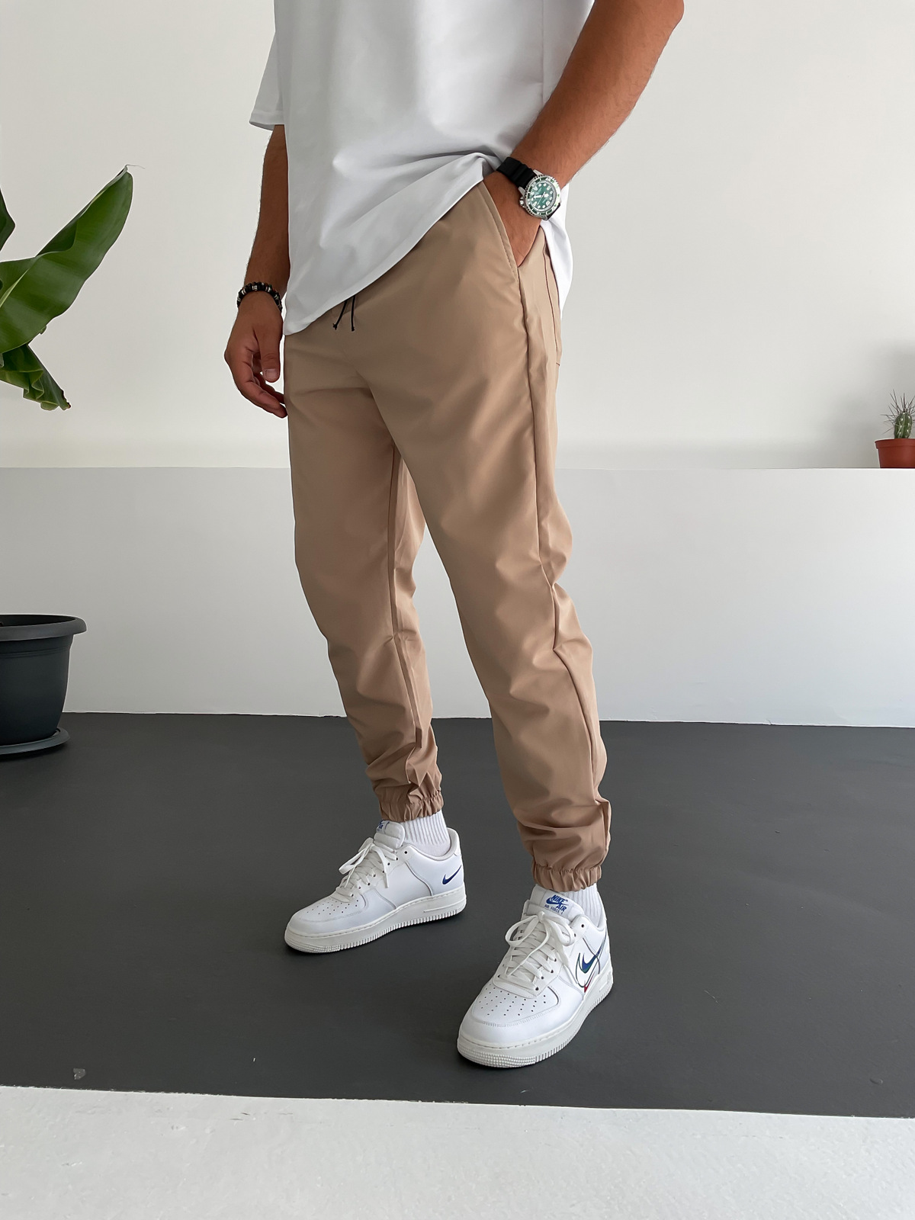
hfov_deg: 48.2
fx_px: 1022
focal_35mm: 29
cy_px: 610
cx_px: 458
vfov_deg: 61.7
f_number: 1.8
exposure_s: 1/160
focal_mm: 3
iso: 16
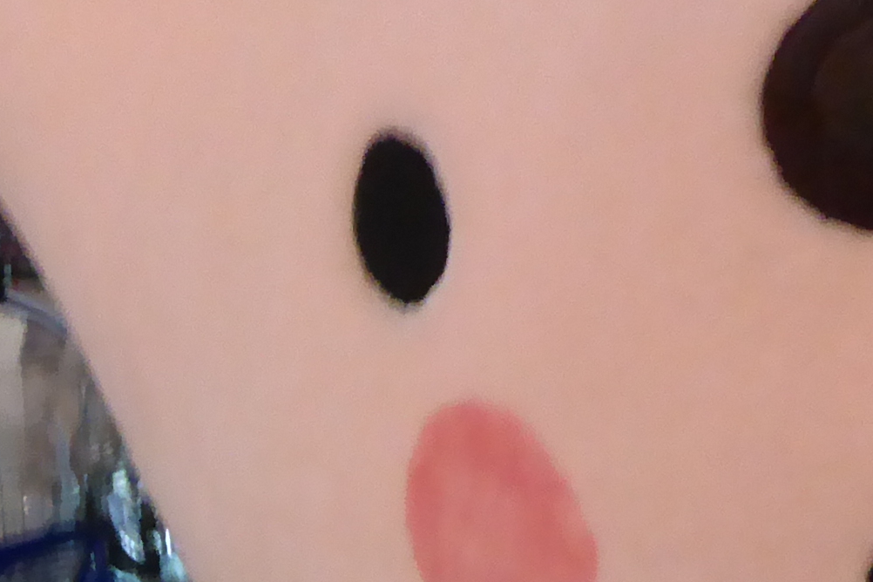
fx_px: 3080
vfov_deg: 10.1
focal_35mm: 127
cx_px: 126
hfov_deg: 16.0
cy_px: 1079
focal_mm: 4.3
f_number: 3.3
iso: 400
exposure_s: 1/6
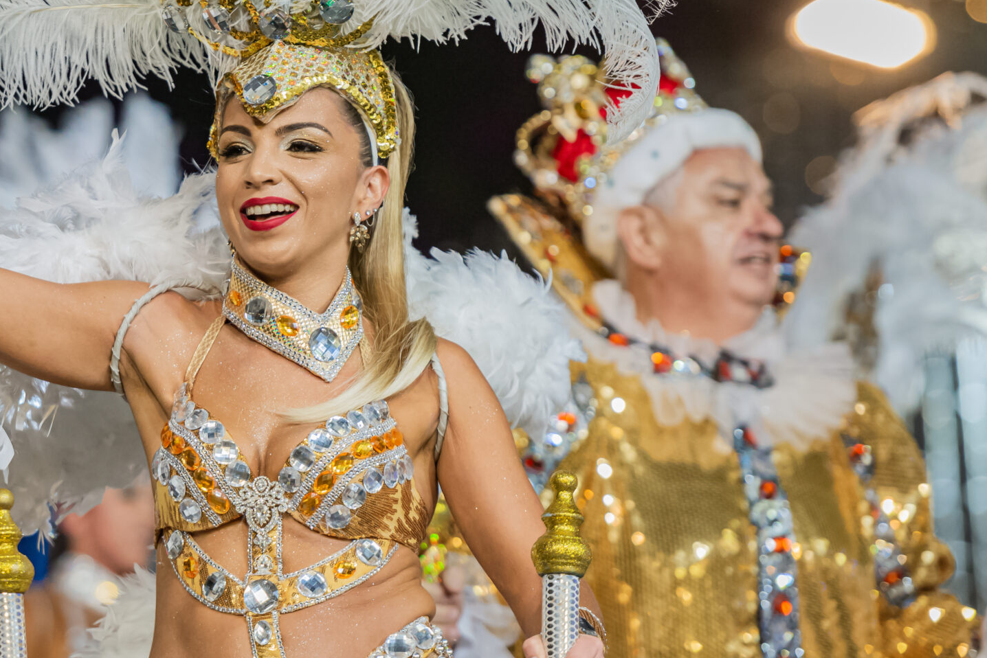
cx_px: 276
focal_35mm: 321
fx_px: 8802
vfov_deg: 4.3
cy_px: 195
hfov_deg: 6.4
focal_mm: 180
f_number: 2.8
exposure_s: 1/1000
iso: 1600
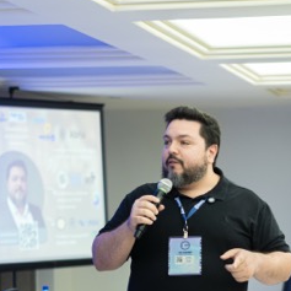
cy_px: 298
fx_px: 1094
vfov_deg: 14.9
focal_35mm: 115
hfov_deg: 15.1
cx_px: 176
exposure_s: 1/100
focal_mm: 50
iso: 320
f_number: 1.8
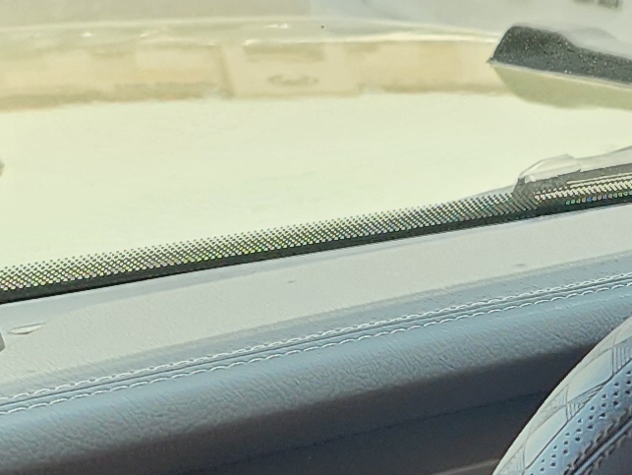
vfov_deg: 9.6
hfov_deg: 12.0
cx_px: 1324
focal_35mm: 143
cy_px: 993
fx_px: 2612
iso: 80
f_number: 1.8
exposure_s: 1/180
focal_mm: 6.4
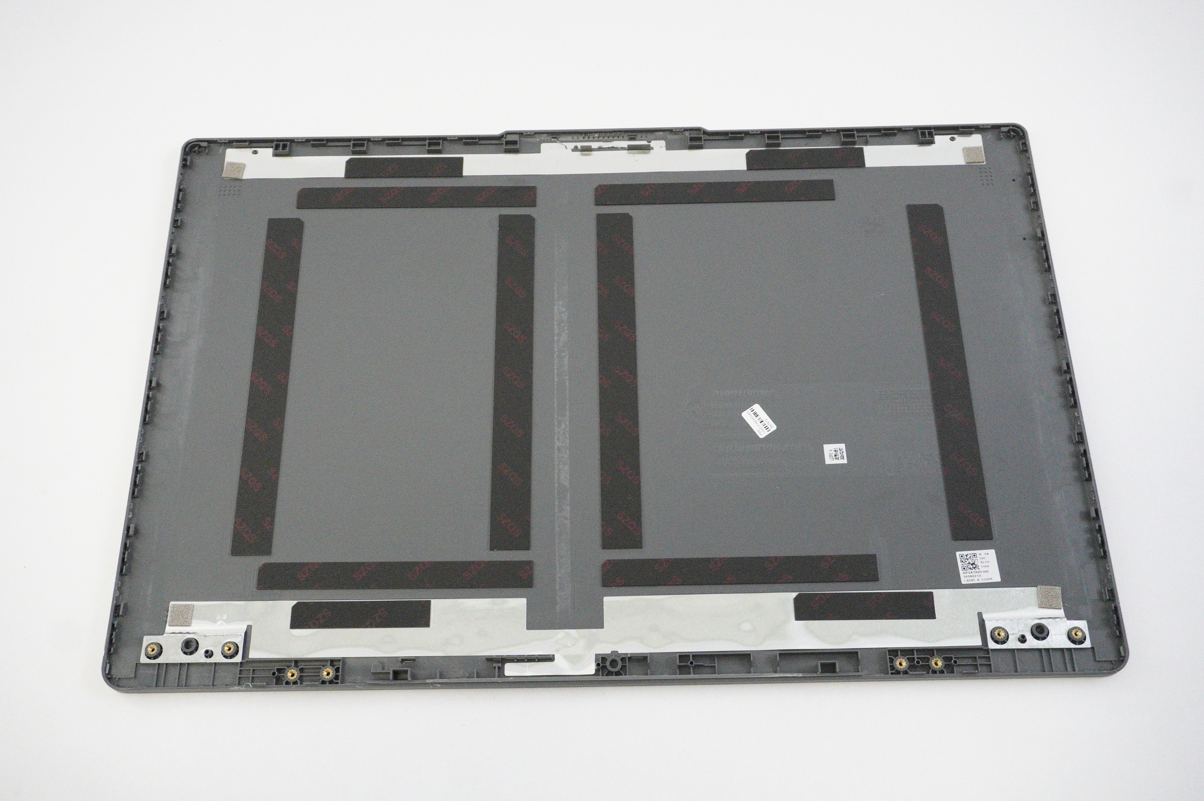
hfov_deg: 55.1
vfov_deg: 38.3
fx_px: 1153
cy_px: 400
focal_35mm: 34
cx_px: 602
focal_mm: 23
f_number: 5.6
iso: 8000
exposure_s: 1/400
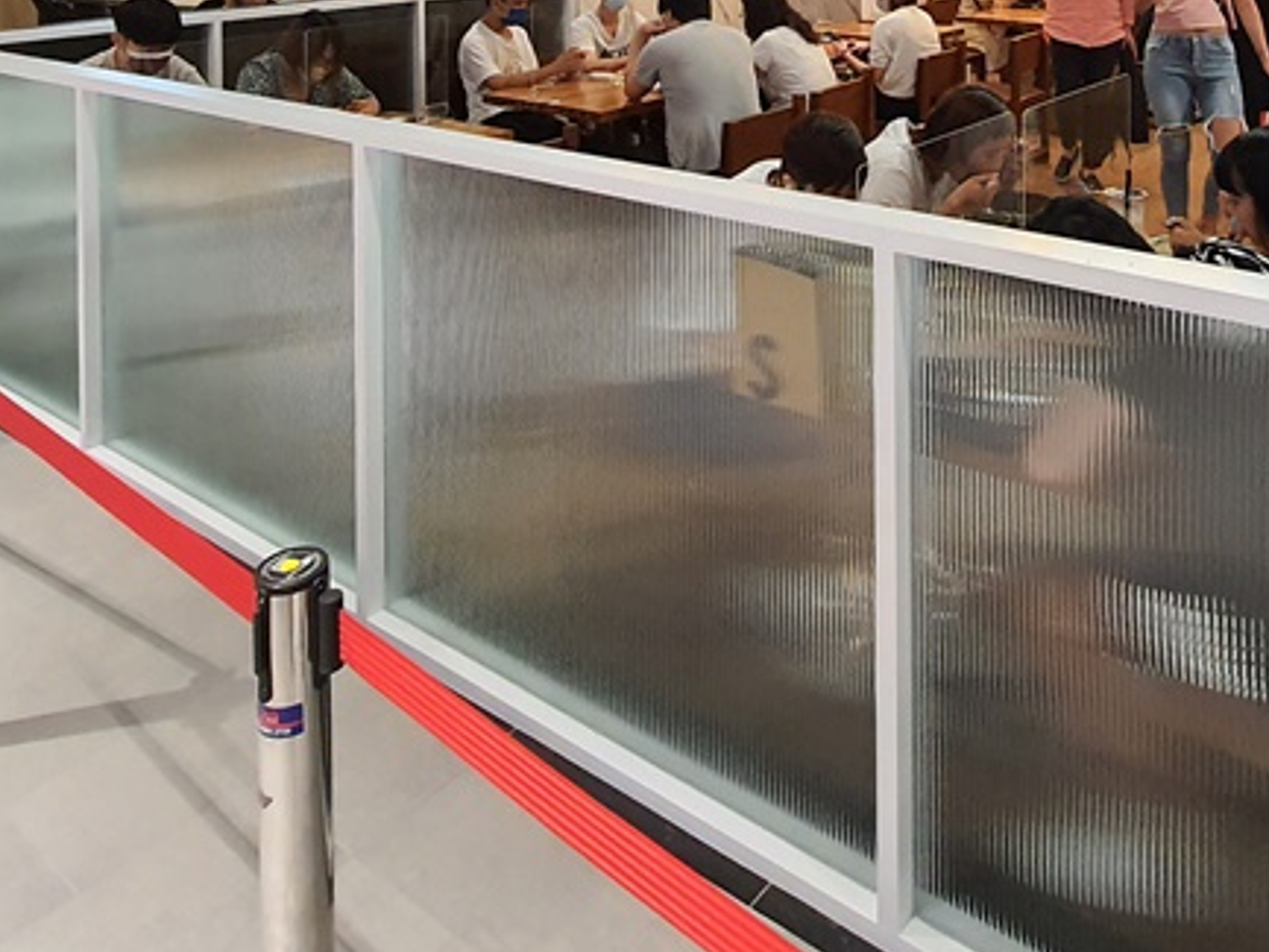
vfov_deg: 38.5
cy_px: -100
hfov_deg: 59.4
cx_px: 774
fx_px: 1100
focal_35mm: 30
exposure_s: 1/60
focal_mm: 1.74
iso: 320
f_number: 2.2
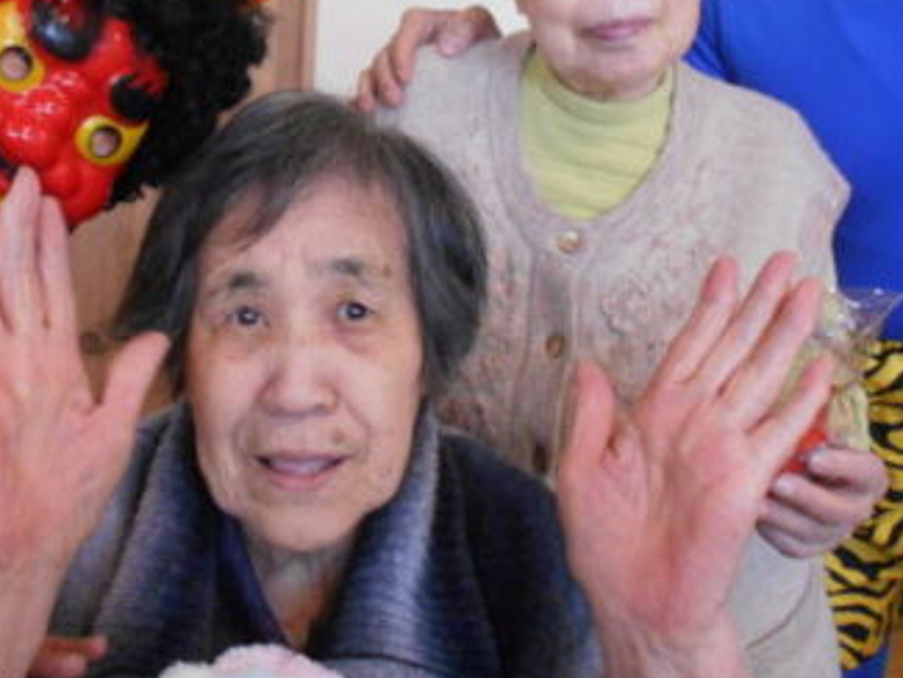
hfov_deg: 39.6
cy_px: 94
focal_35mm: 48
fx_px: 1253
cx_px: 414
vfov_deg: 29.3
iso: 360
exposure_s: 1/30
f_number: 3.2
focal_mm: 4.6
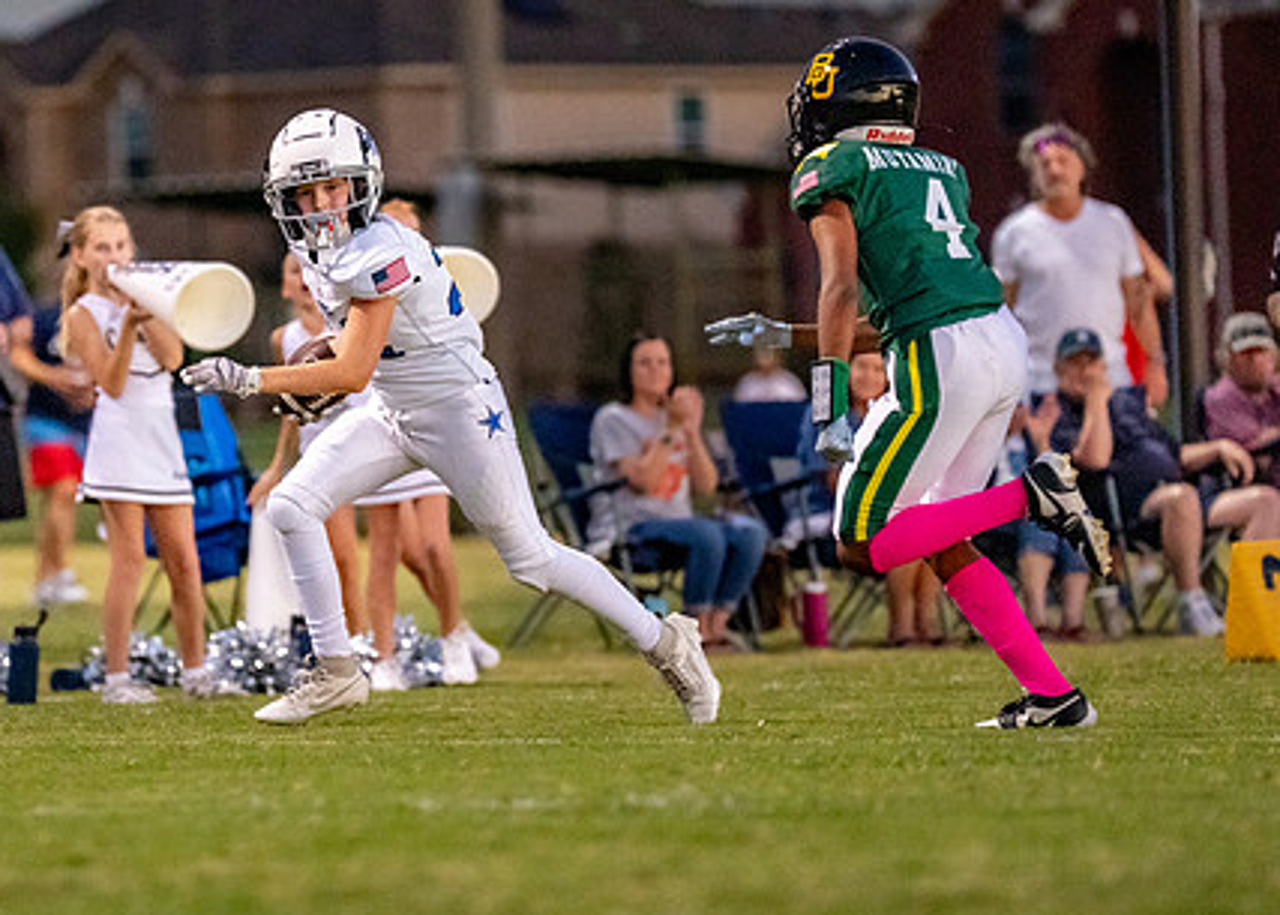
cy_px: 376
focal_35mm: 382
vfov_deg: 3.8
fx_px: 13887
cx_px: 386
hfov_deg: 5.3
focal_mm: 200
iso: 4000
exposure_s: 1/1250
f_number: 2.8
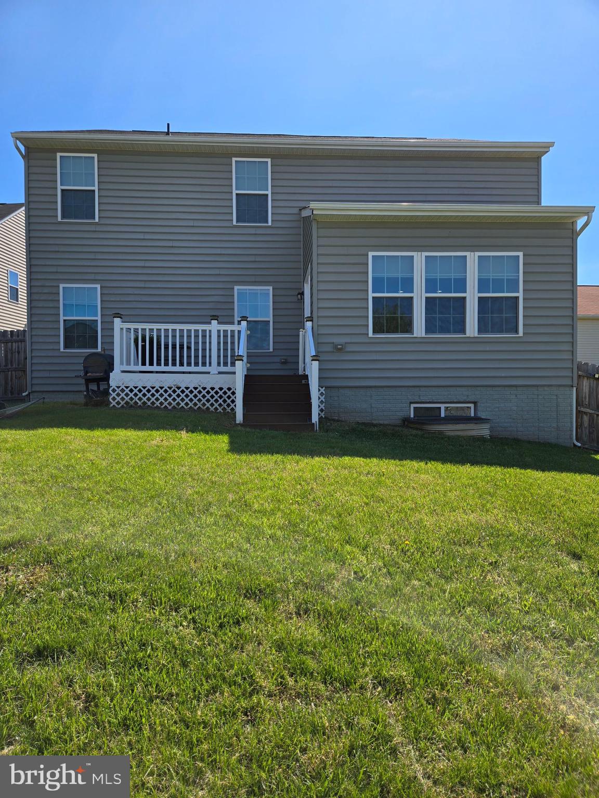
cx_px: 300
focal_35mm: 23
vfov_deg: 73.9
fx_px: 531
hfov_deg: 58.9
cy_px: 399
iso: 25
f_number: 1.8
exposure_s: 1/1723
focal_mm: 5.4
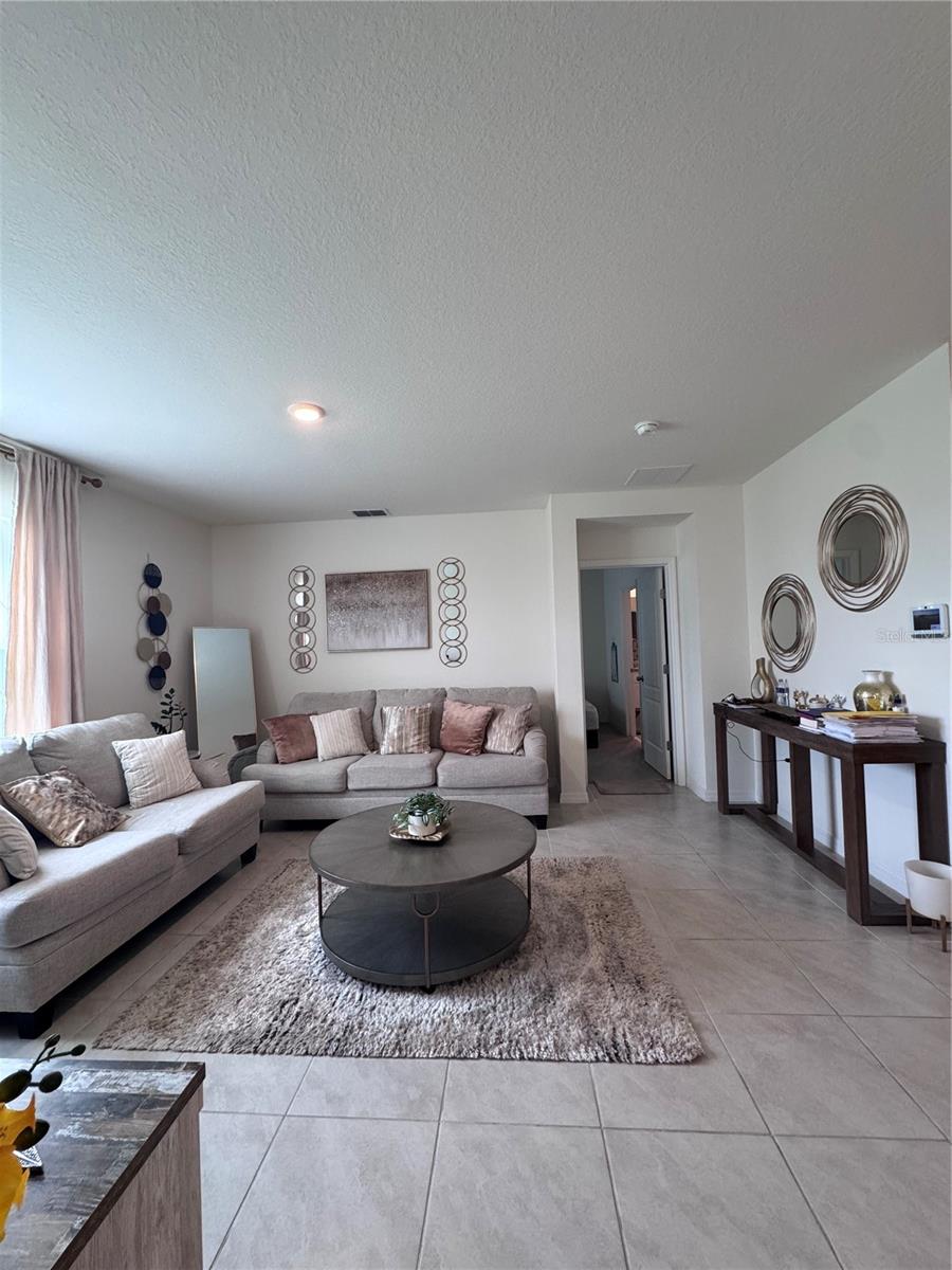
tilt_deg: +1.9
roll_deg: +2.3
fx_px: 513
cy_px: 635
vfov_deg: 102.1
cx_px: 476
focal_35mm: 14
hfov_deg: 85.7
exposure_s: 1/120
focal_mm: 2.22
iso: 250
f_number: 2.2
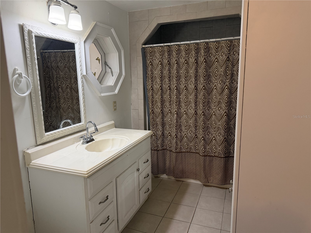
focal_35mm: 24
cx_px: 156
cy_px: 116
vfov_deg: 56.8
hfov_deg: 71.6
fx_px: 216
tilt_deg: -10.1
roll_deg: +1.0
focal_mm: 6.76
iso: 320
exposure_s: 1/120
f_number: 1.78
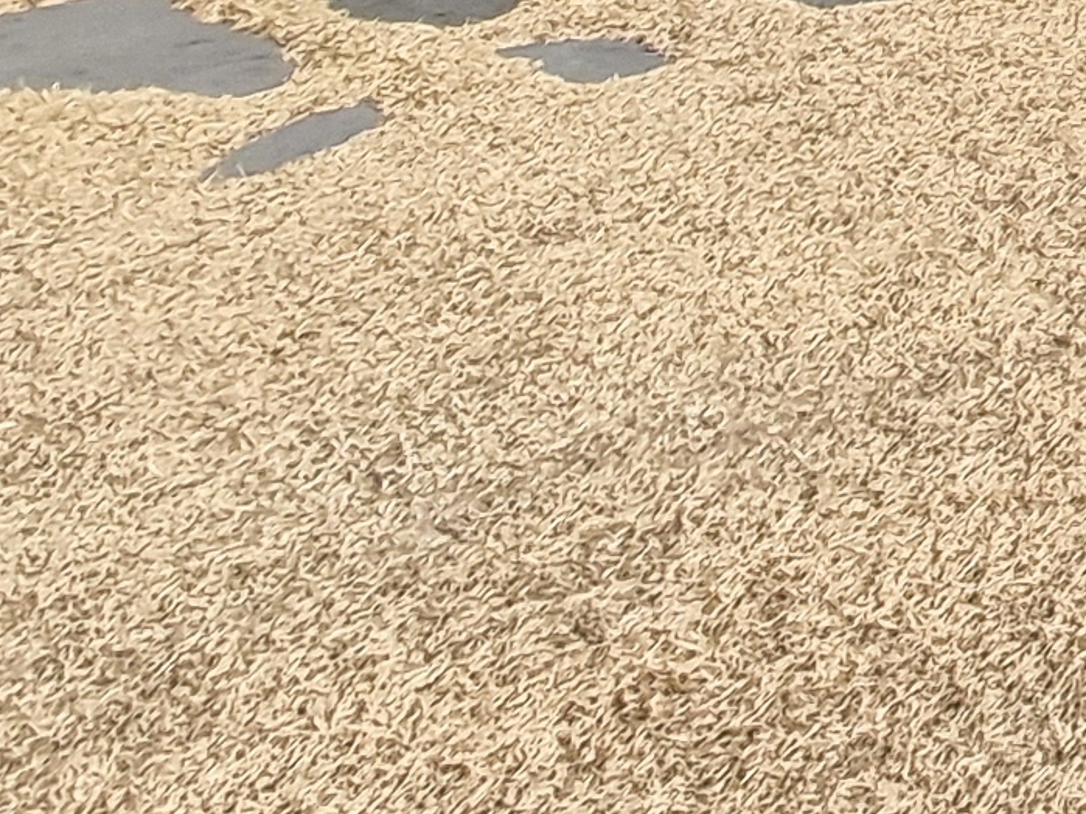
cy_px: -1463
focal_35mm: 75
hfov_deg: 15.3
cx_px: 2567
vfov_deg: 12.2
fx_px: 2353
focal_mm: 2.2
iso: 50
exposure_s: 1/1712
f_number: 2.2
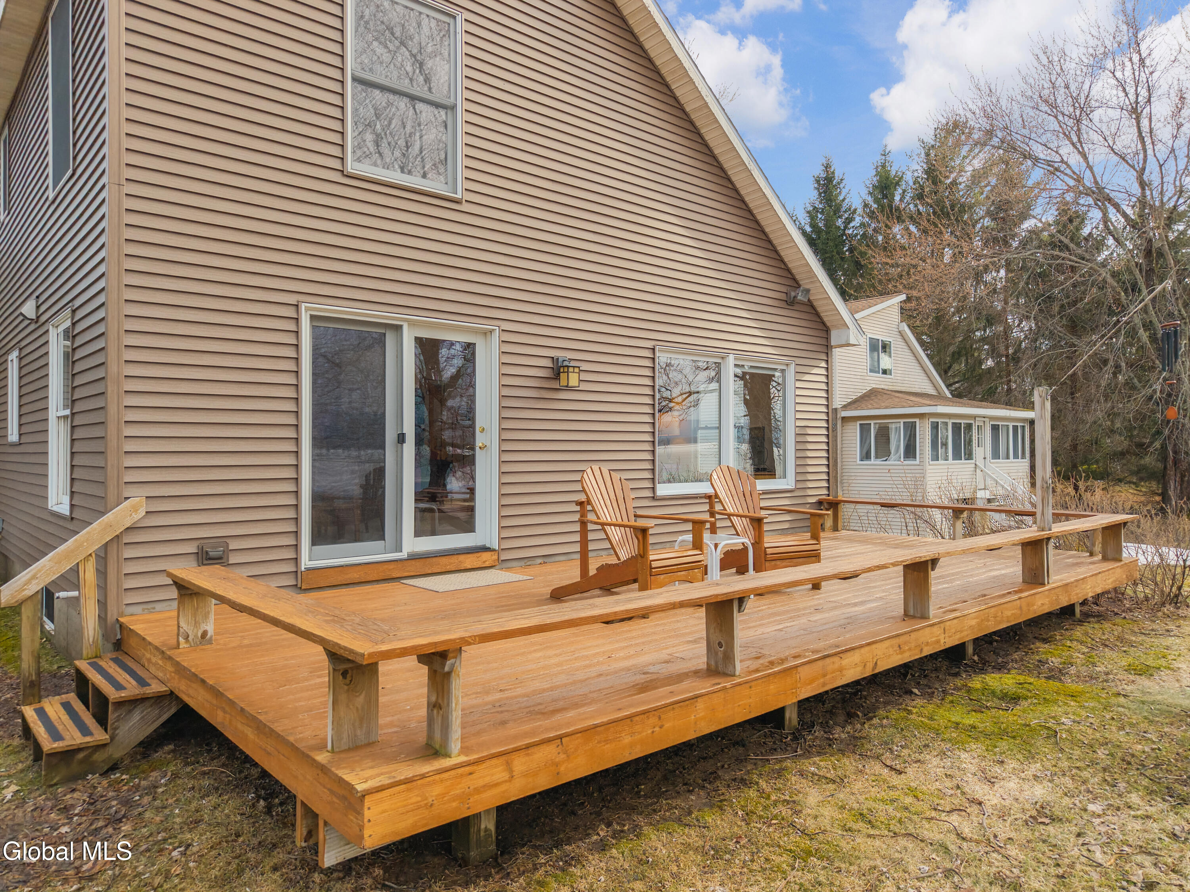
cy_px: 446
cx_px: 595
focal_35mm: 24
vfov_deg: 56.8
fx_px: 825
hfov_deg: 71.6
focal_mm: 8.67
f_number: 1.8
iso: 100
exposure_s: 1/640
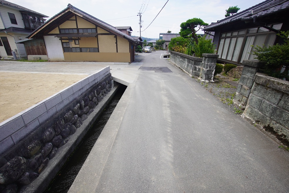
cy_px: 96
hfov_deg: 100.4
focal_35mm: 15
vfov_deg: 77.3
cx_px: 144
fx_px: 120
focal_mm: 10
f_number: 9
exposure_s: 1/125
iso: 100
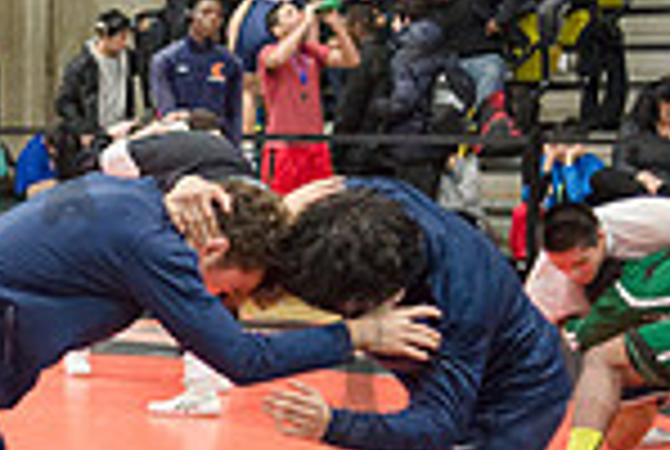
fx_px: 2536
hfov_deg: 13.6
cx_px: -513
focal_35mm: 136
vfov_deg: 10.1
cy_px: 362
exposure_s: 1/320
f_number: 3.2
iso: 4000
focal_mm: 35
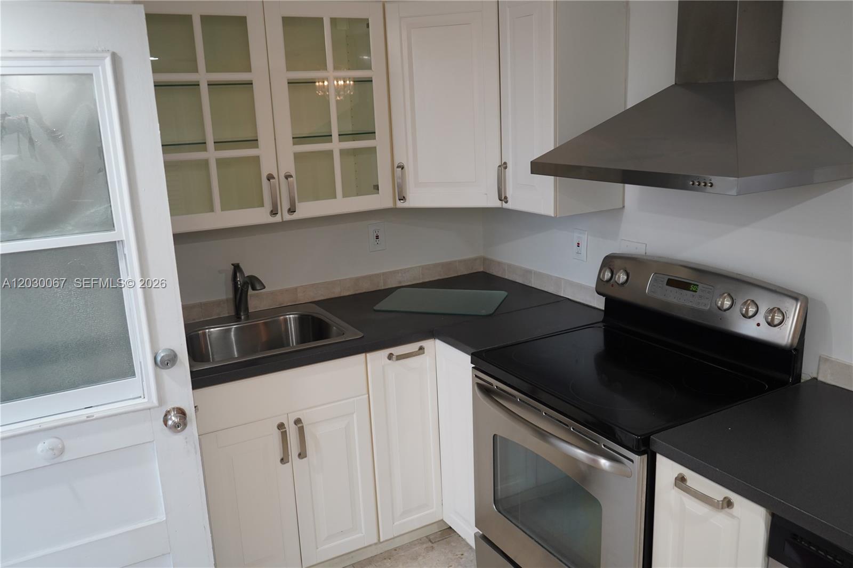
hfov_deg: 63.7
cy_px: 284
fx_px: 687
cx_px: 426
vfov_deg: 44.9
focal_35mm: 29
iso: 1250
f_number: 4
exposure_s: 1/160
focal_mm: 29
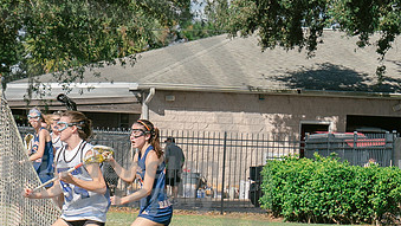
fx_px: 3138
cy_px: 160
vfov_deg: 4.1
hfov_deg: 7.3
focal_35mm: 295
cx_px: -33
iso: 250
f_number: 5.6
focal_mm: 70
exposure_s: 1/1250
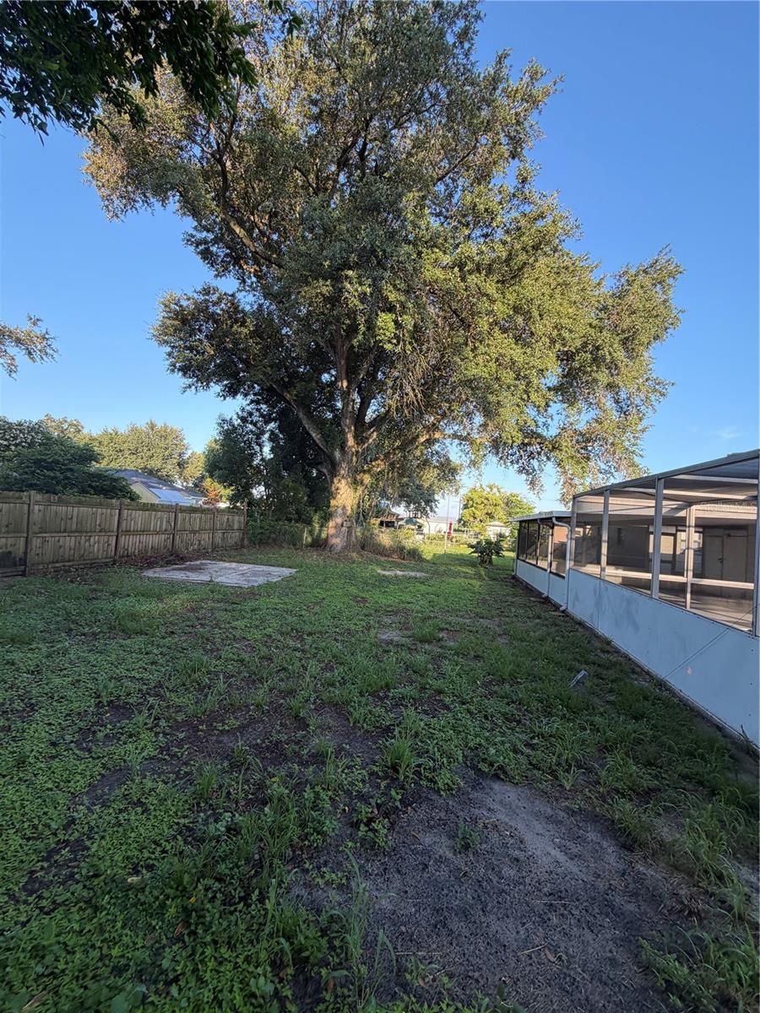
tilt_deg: +3.4
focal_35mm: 14
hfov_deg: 85.7
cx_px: 380
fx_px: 410
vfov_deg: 102.1
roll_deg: -4.0
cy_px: 506
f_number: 2.2
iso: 40
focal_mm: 2.22
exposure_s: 1/175
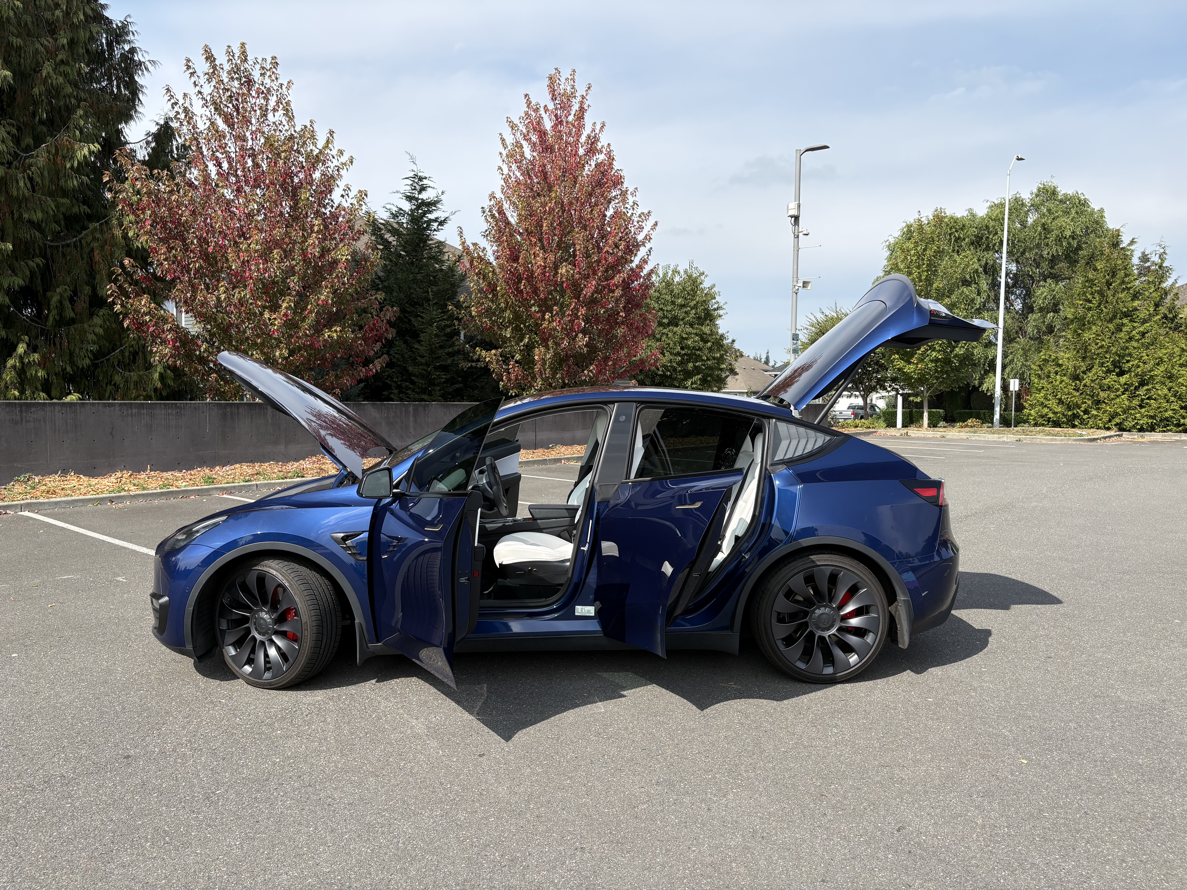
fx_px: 892
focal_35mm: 26
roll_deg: -1.2
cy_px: 445
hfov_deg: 67.3
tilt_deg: -2.9
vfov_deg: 53.1
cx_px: 594
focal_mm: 5.96
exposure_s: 1/2538
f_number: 1.6
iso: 50
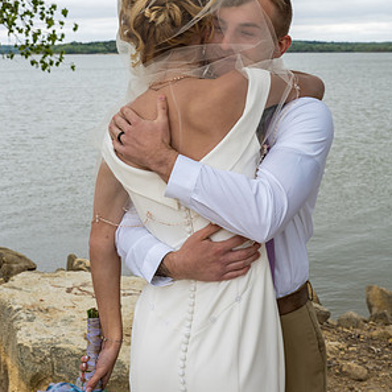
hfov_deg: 37.6
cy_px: 218
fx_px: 577
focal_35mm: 45
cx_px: 197
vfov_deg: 37.5
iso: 100
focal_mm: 35
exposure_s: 1/100
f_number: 8
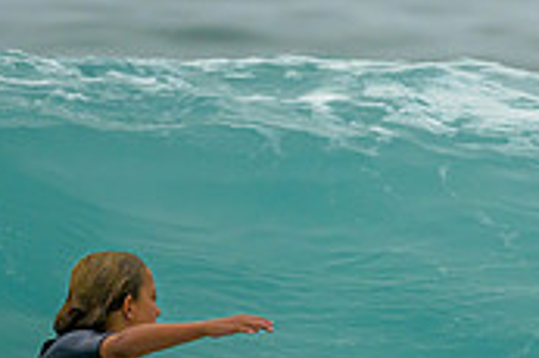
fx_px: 45801
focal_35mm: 3062
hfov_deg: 0.7
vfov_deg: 0.4
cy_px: 391
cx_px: 161
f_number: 6.3
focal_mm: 800
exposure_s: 1/3200
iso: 1600
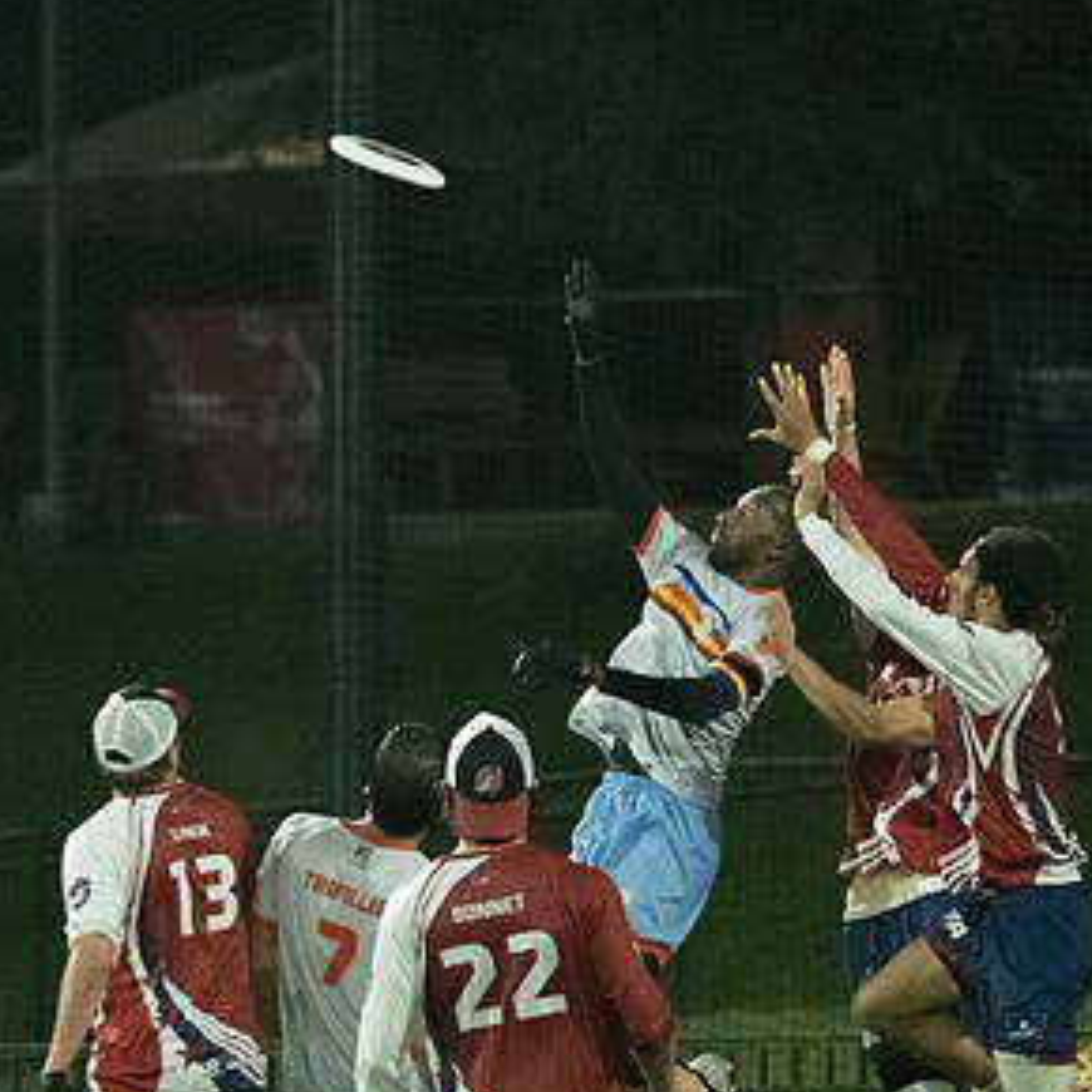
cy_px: 624
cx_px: 566
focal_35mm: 504
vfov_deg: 3.5
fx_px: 17988
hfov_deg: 3.5
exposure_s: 1/1000
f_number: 2.8
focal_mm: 140
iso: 5000
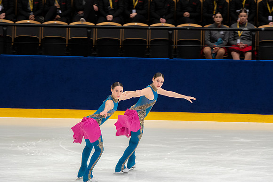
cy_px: 91
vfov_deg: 4.8
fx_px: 2162
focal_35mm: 285
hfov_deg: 7.2
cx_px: 136
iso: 1250
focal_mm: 190
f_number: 5.6
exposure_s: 1/160
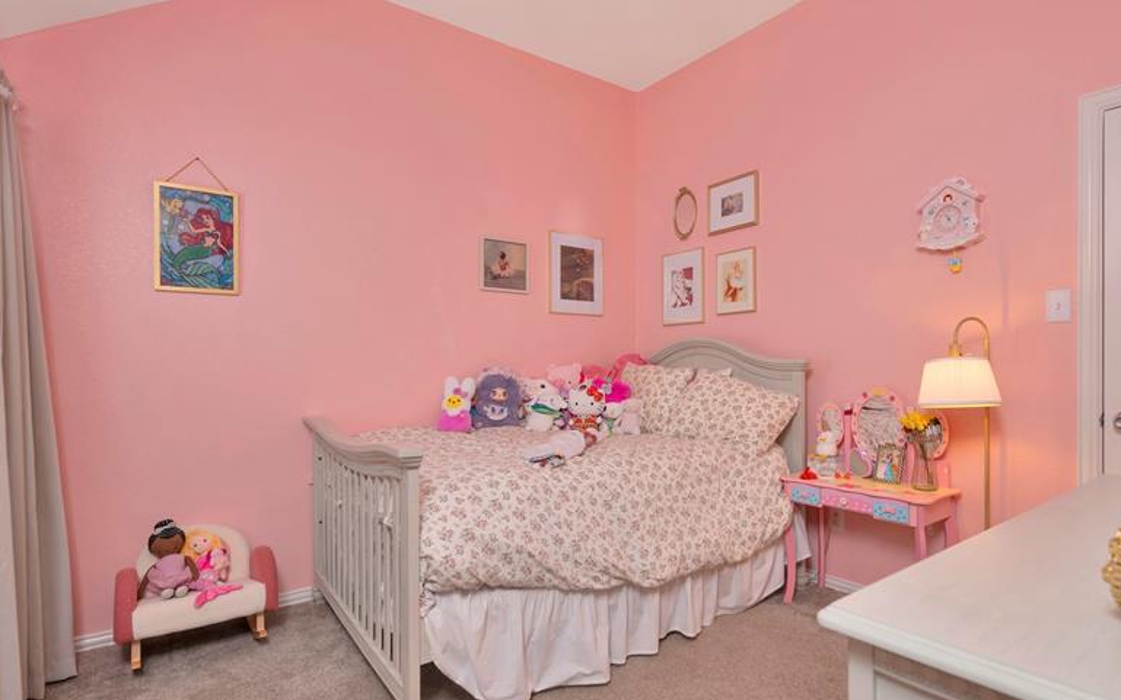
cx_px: 617
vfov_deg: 62.1
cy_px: 379
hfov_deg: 87.7
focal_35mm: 19
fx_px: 580
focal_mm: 14
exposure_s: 1/8
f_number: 5
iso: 100
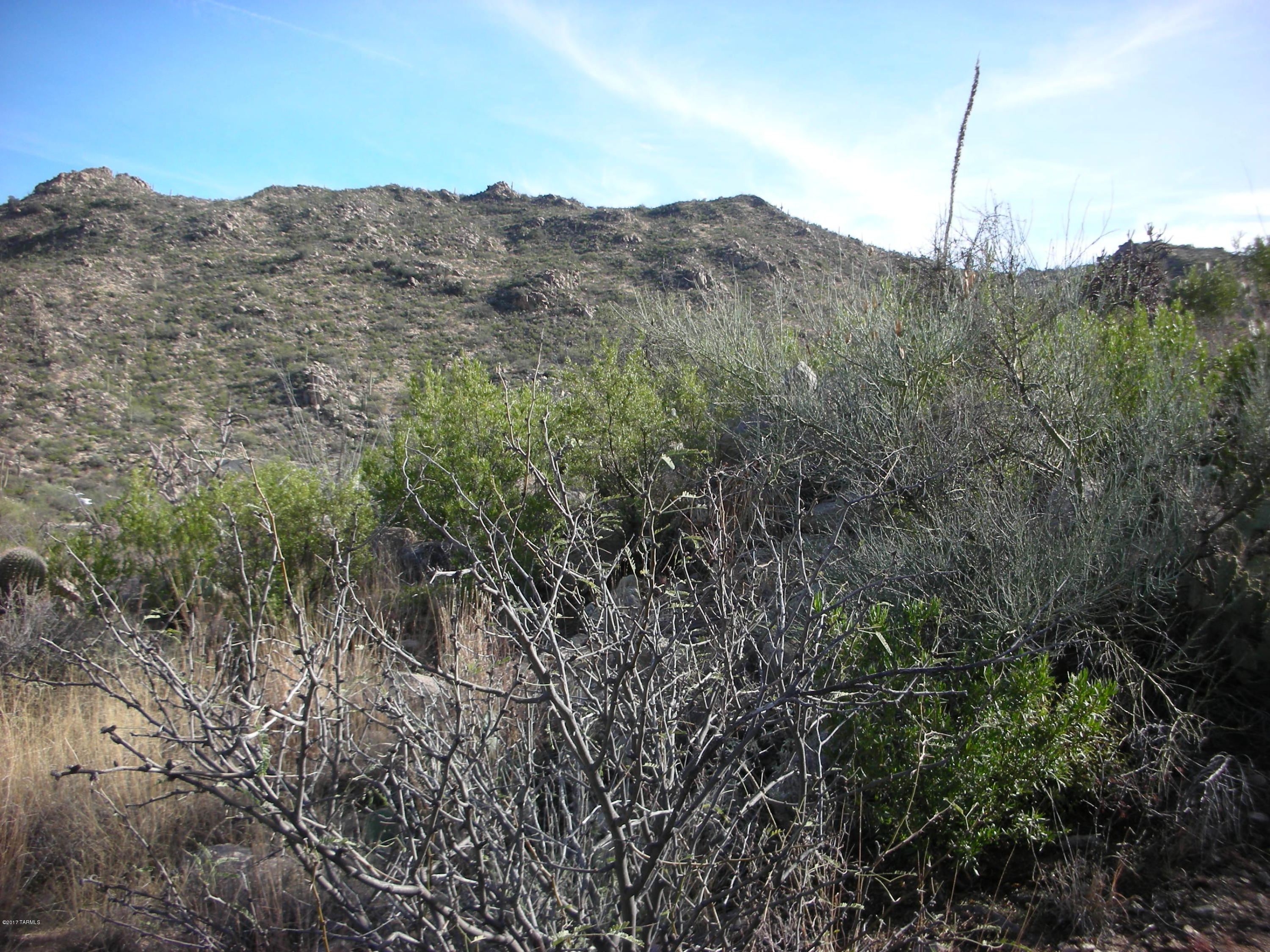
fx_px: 1284
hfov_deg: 52.6
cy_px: 476
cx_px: 635
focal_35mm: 35
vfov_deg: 40.7
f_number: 3
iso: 50
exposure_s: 1/362
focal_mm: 5.8
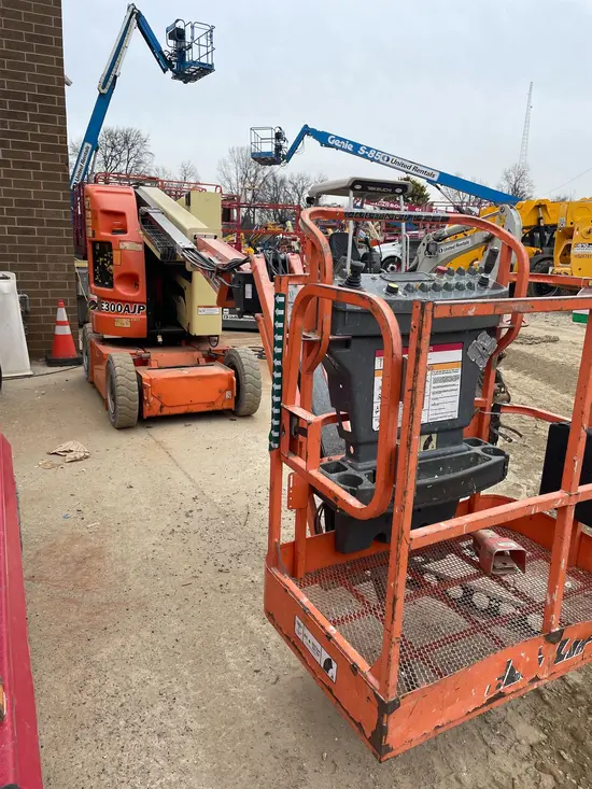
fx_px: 593
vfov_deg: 67.3
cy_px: 394
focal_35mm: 26
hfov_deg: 53.1
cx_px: 296
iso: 32
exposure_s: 1/1033
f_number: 1.6
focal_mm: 4.2
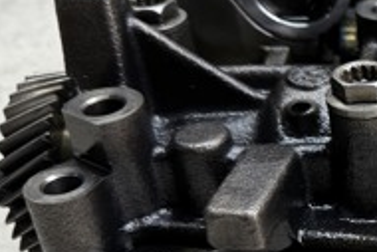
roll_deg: +2.8
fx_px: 880
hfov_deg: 20.8
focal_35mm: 84
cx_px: 554
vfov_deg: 16.2
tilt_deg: -35.6
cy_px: 200
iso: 50
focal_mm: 6.76
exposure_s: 1/121
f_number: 1.78
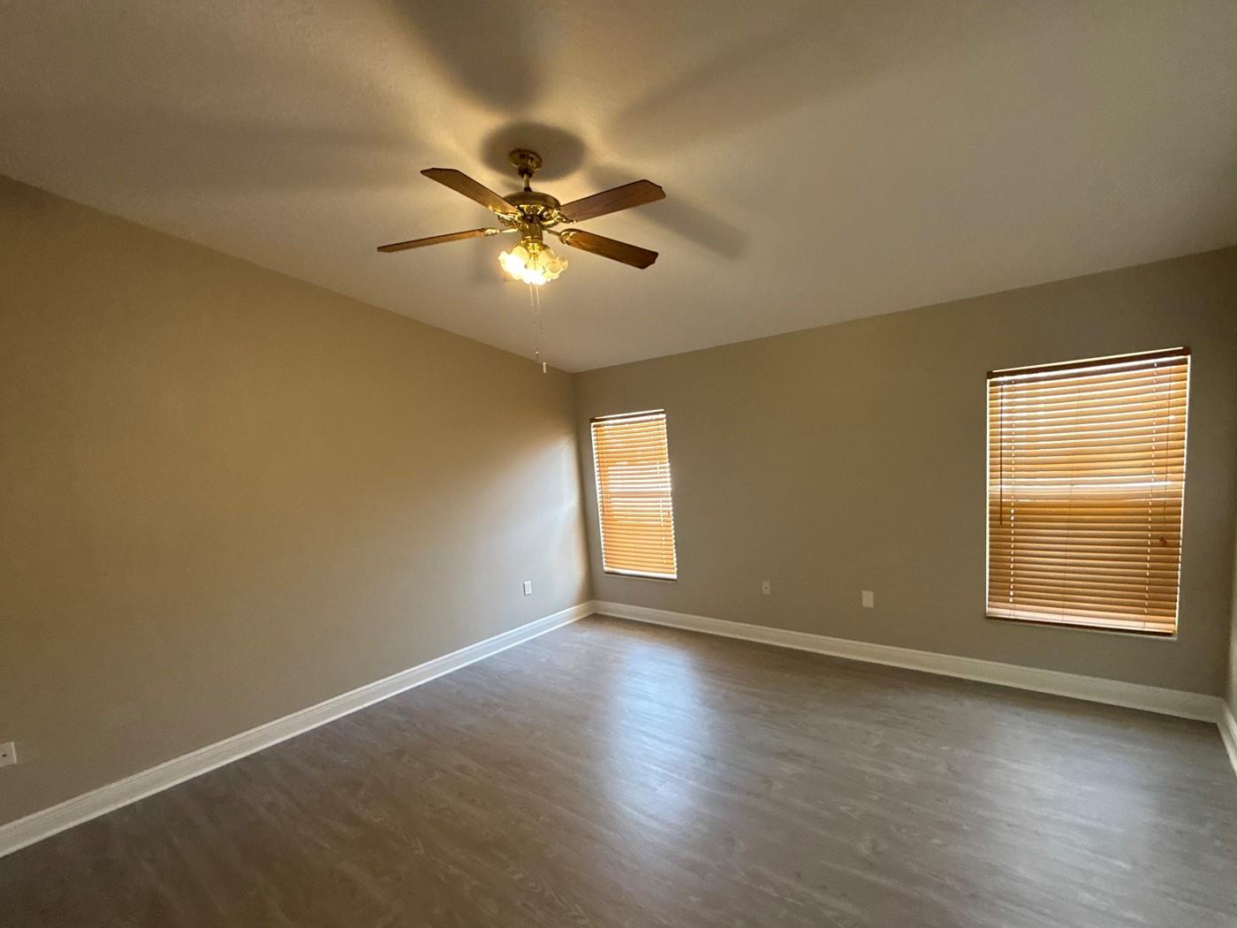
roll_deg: +4.6
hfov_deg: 94.4
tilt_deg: -1.1
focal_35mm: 16
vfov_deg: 77.8
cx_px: 651
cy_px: 516
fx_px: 572
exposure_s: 1/120
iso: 200
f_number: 2.2
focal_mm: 2.22
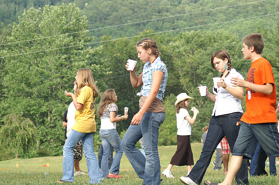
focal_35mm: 105
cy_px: 92
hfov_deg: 19.5
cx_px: 140
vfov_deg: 13.0
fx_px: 813
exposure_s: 1/320
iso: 100
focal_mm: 70
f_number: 5
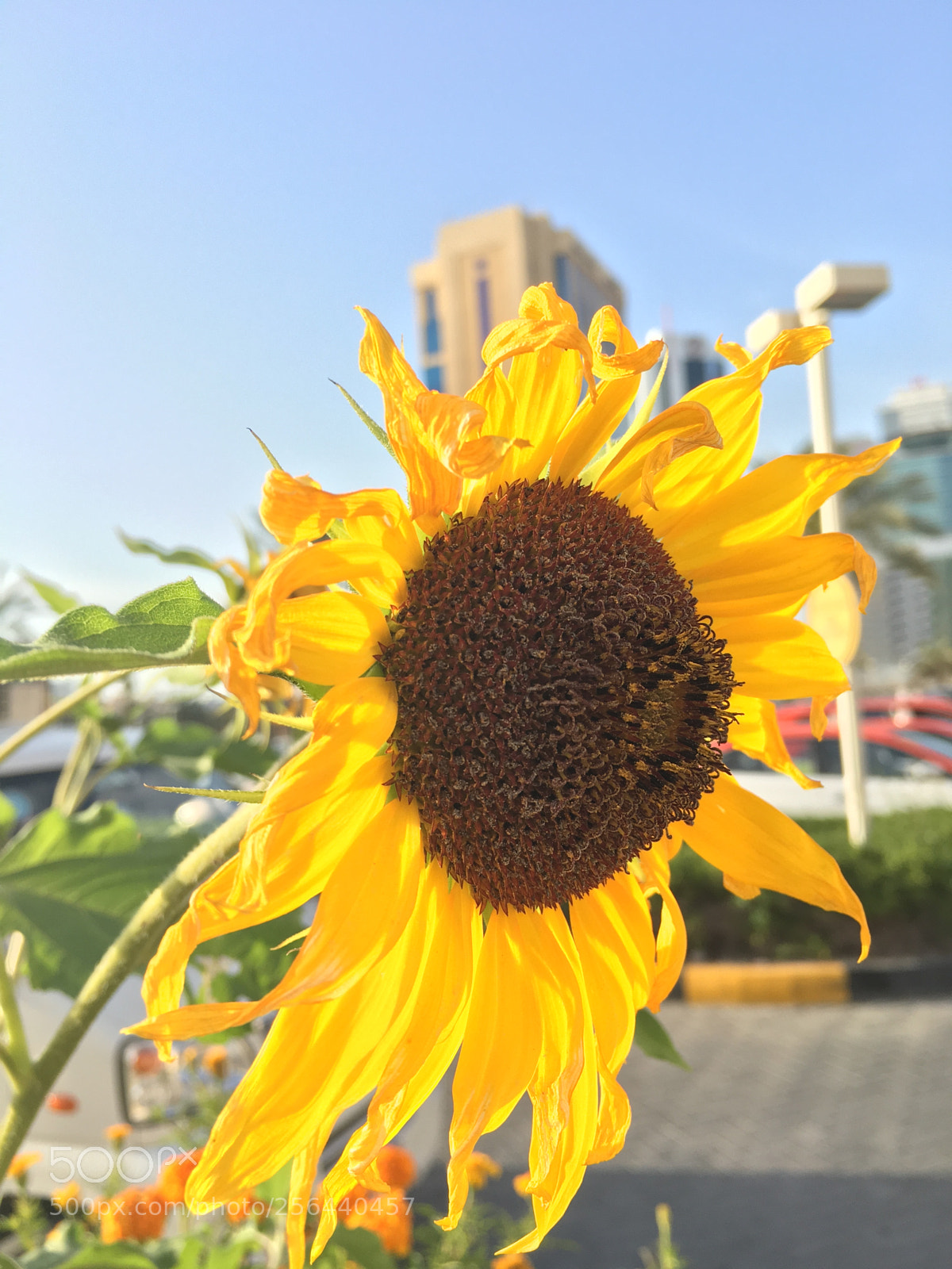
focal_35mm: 29
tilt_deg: +3.8
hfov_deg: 48.2
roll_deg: +4.5
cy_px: 634
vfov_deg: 61.7
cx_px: 476
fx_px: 1063
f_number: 2.2
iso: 25
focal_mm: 4.15
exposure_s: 1/569
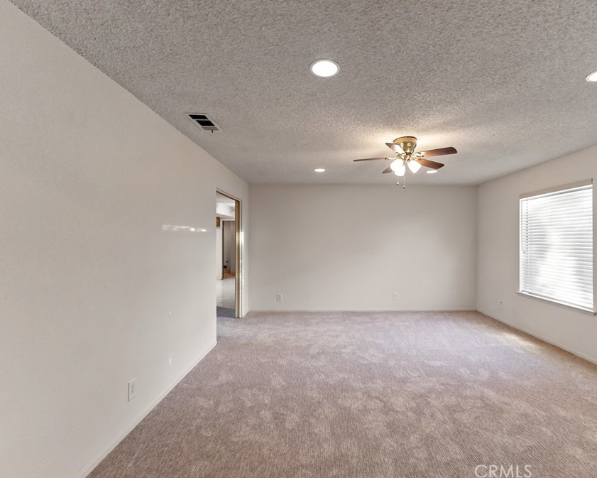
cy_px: 239
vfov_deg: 80.4
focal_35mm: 16
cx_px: 327
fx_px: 283
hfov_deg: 92.8
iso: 1000
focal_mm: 14
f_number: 4
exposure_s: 1/160
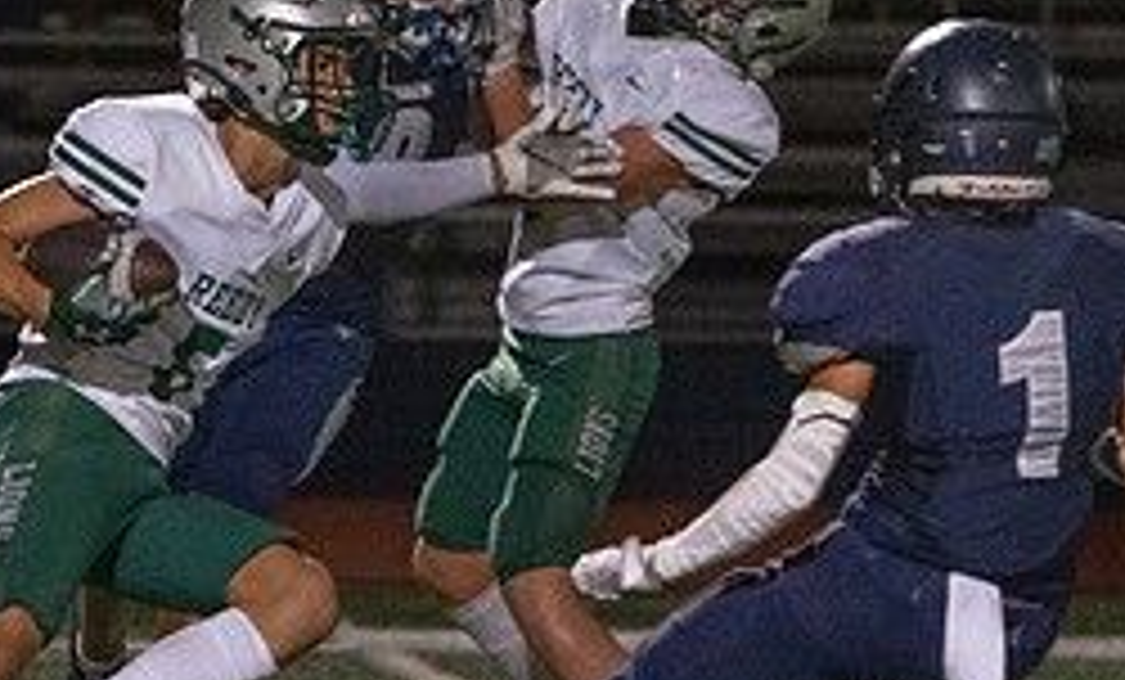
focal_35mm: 739
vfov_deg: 1.7
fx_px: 22446
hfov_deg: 2.9
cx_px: 33
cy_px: 341
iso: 20000
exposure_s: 1/1000
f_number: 5.6
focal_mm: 253
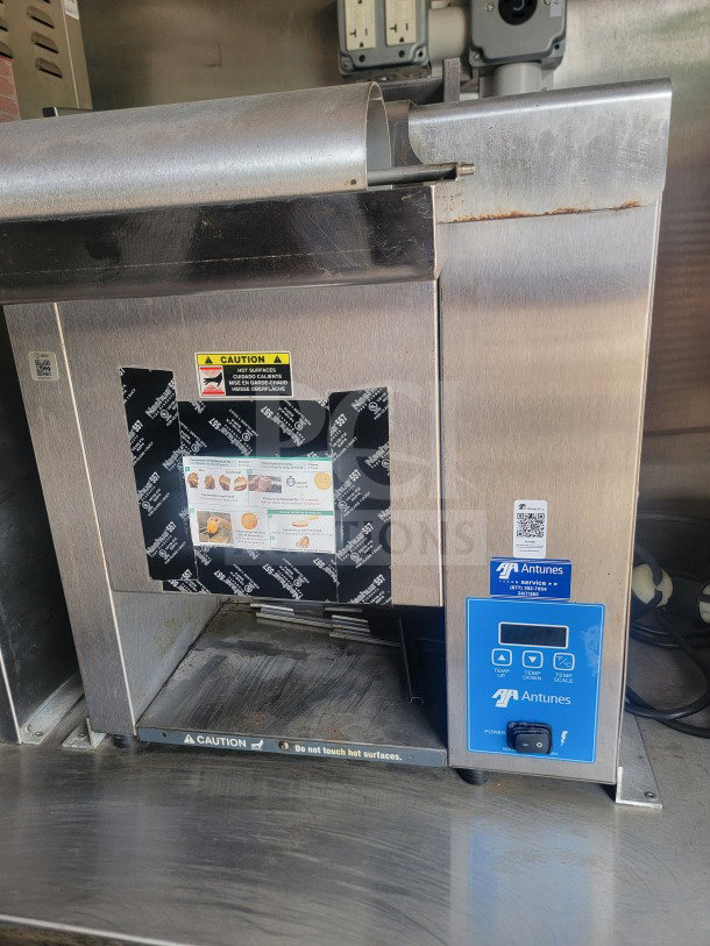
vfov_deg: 71.6
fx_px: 656
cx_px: 355
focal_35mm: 24
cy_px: 473
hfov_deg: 56.8
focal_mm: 6.7
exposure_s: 1/120
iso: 200
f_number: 1.8
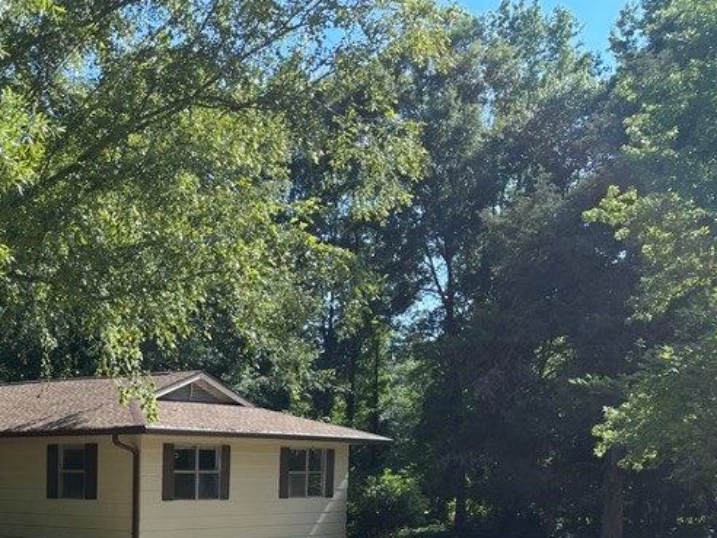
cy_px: 554
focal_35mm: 52
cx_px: 23
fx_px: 1077
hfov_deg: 34.0
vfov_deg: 26.4
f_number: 1.6
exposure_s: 1/1534
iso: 32
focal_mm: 5.1
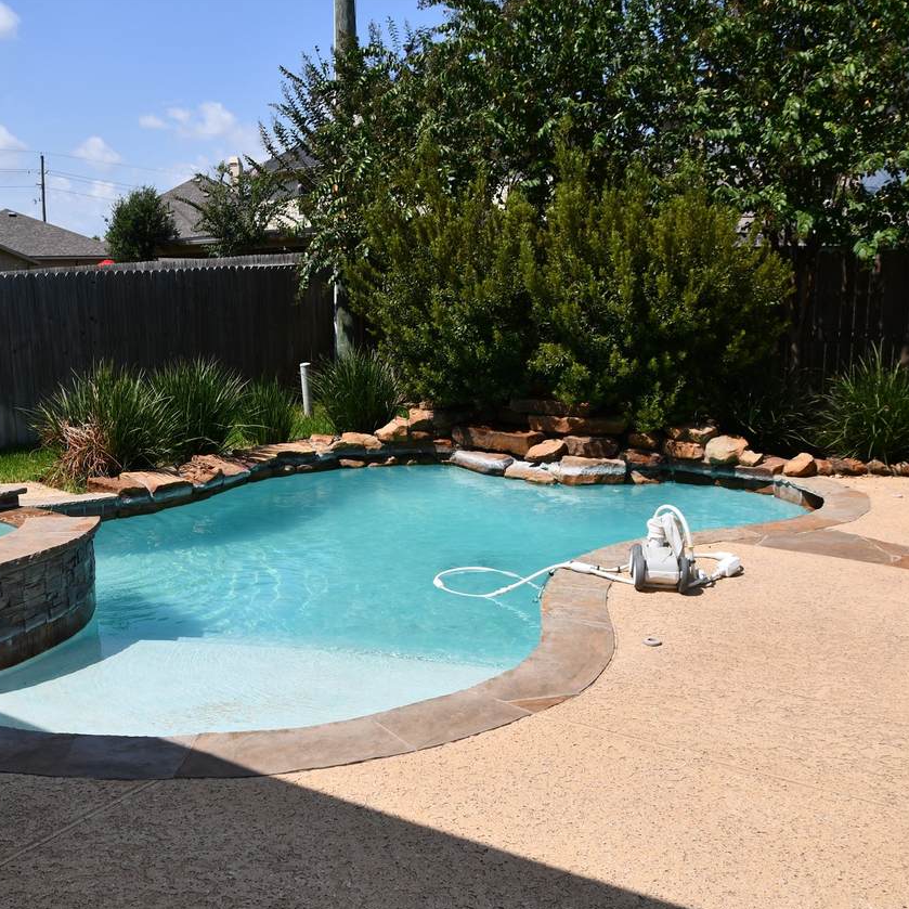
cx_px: 312
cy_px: 457
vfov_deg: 47.2
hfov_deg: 46.6
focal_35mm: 35
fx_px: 1040
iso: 100
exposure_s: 1/250
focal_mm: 18
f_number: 11
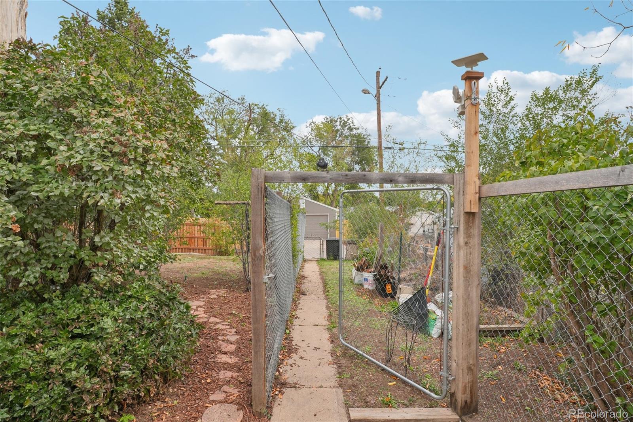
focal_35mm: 16
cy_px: 211
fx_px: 290
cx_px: 316
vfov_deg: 72.0
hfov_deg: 95.0
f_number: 8
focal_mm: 11
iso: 100
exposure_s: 1/125
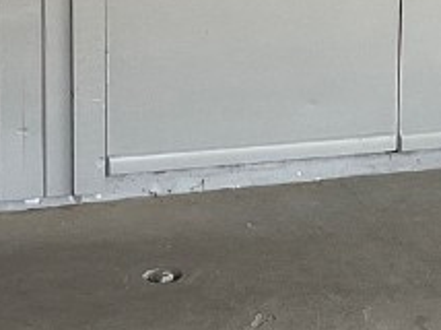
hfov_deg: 14.0
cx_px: 422
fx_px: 1769
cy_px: -10
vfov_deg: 10.5
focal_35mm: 139
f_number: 1.8
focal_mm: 3
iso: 64
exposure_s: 1/78
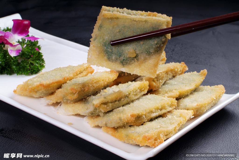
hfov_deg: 27.0
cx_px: 120
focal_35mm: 75
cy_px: 80
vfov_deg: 18.2
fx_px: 498
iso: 100
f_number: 13
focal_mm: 50
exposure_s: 1/180
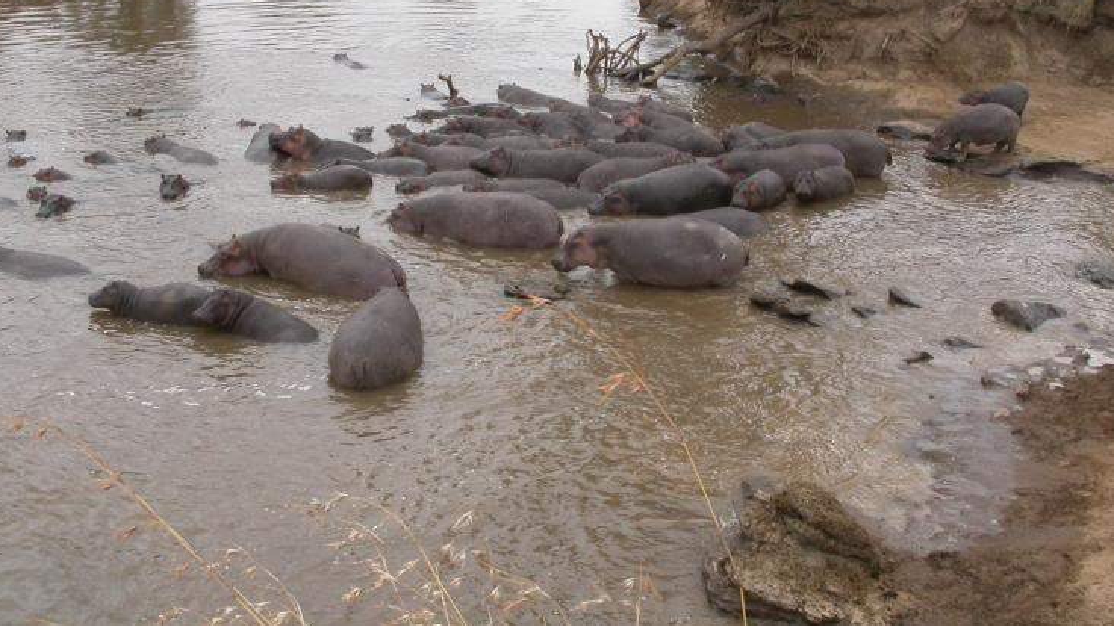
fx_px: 1329
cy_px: 192
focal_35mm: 45
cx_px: 595
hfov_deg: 45.4
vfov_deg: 26.3
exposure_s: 1/255
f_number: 6.7
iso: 100
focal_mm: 7.85
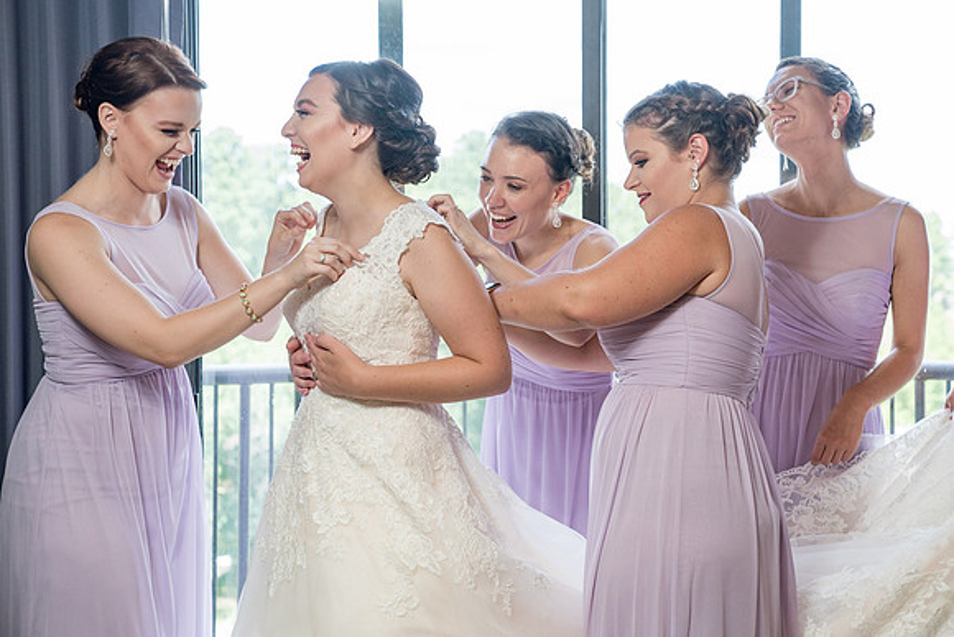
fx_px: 2025
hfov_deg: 26.5
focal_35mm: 76
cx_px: 520
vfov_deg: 17.9
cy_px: 292
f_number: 5.6
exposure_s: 1/200
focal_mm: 70
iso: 1000
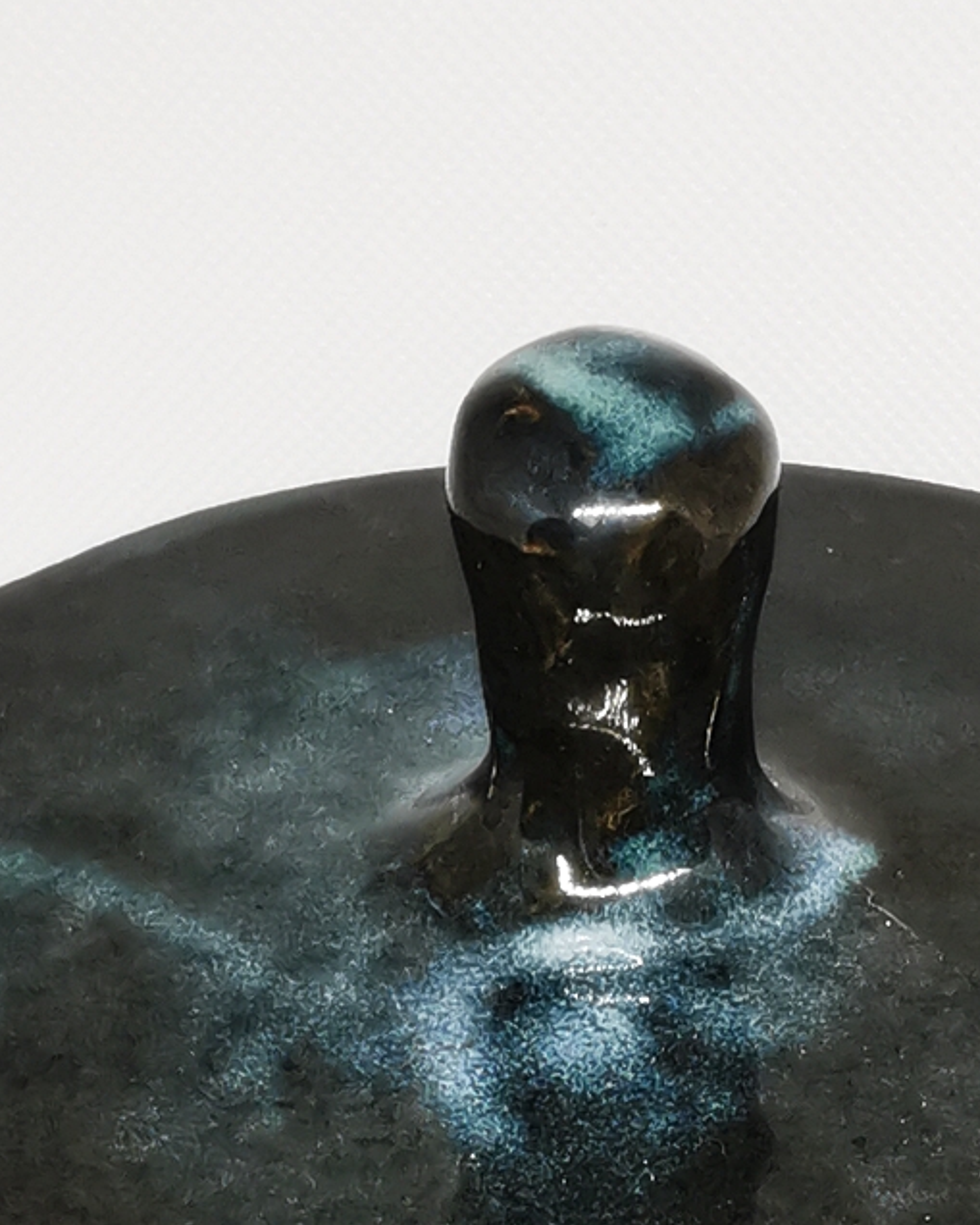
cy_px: 955
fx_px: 2537
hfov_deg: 21.8
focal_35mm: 70
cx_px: 608
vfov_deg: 26.7
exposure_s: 1/50
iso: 125
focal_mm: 2.26
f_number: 2.2
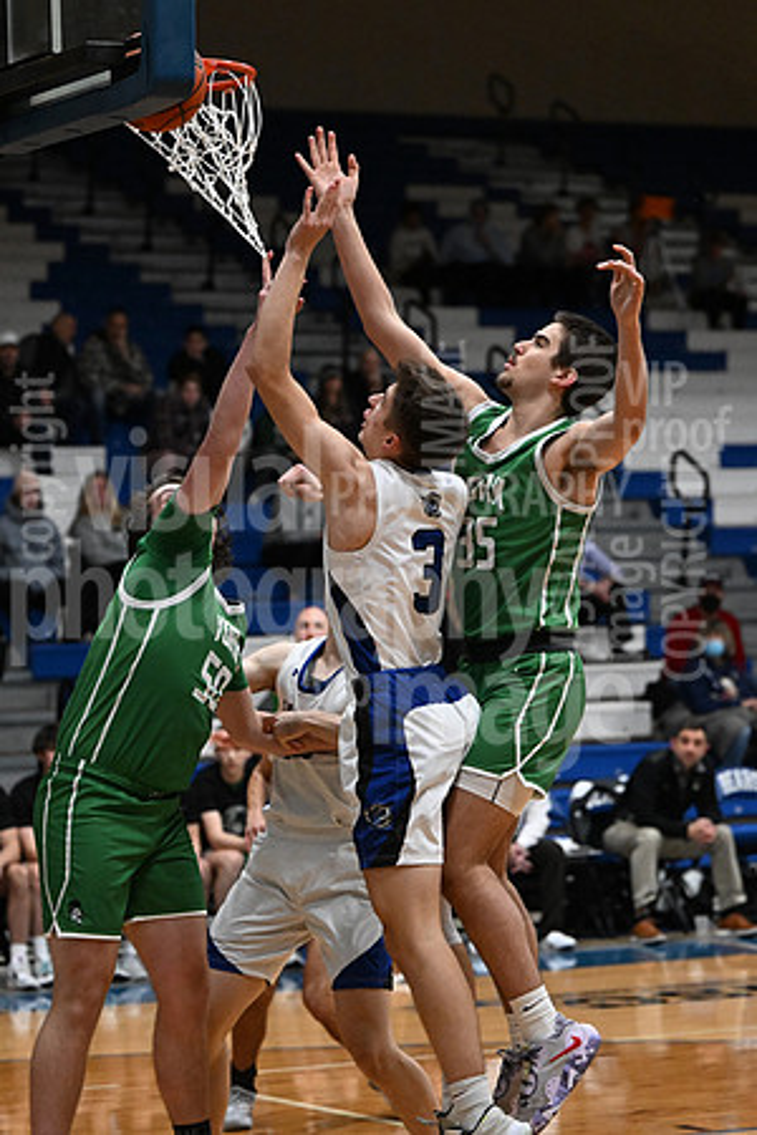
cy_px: 568
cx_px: 378
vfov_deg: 16.9
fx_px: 3816
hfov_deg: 11.3
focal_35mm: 121
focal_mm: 81
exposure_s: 1/800
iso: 6400
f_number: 2.8
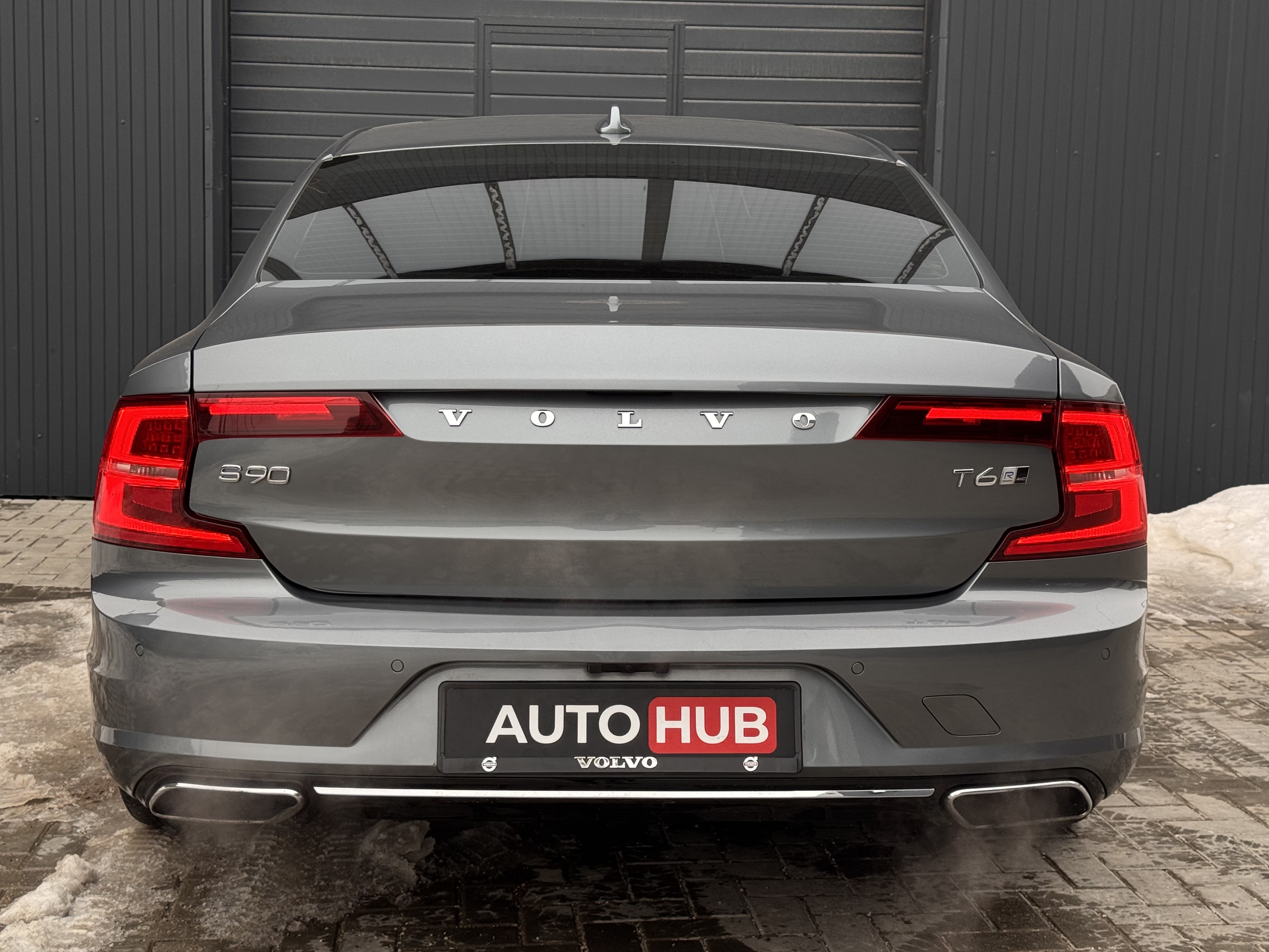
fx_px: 1943
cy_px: 462
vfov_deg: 27.5
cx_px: 615
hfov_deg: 36.2
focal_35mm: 53
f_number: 1.78
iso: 64
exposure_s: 1/854
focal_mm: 6.76
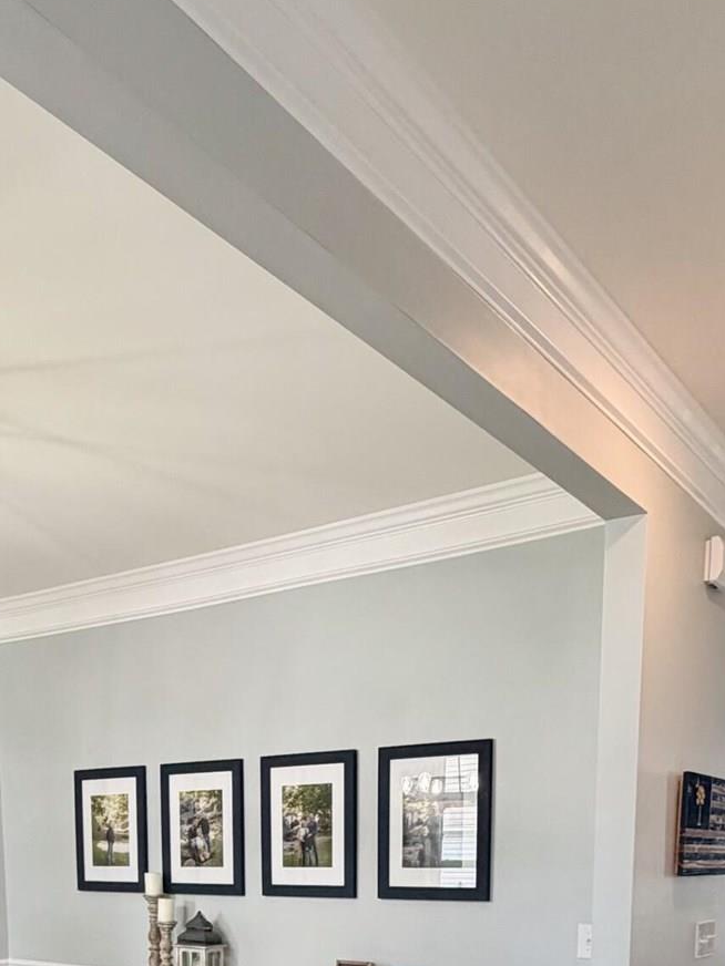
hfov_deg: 38.6
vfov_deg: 41.9
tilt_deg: -7.7
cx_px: 337
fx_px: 1033
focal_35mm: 37
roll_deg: +0.3
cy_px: 1011
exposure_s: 1/120
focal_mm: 2.22
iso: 200
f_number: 2.2
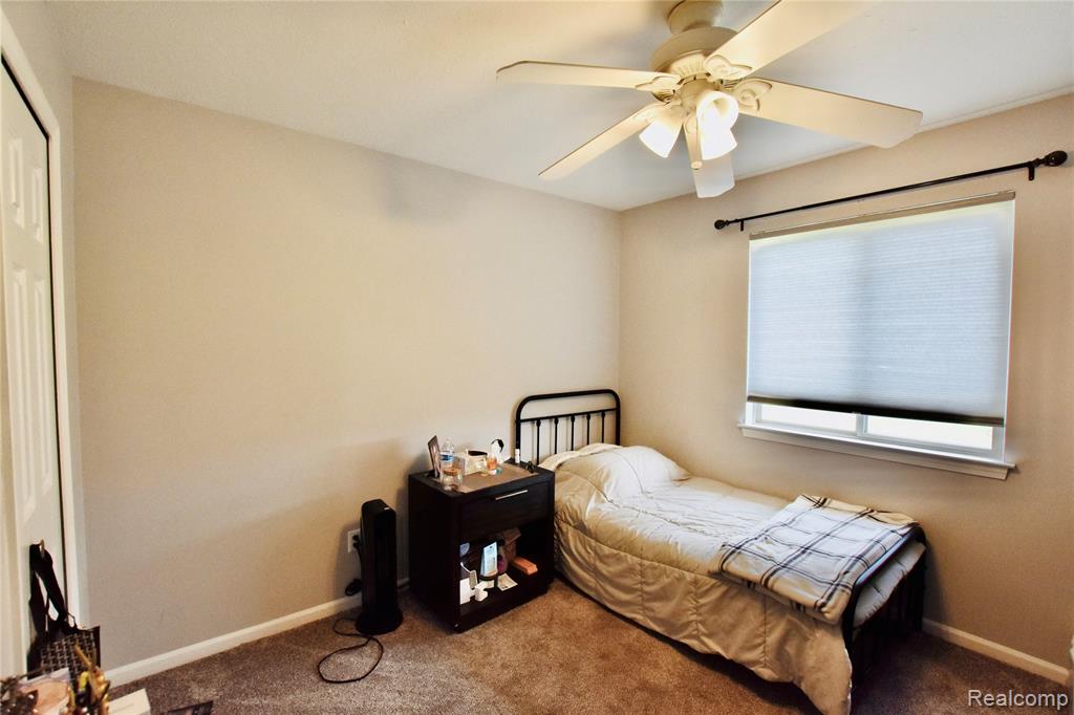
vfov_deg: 77.3
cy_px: 358
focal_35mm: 15
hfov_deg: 100.4
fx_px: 447
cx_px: 537
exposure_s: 1/160
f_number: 6.3
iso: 1000
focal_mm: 10
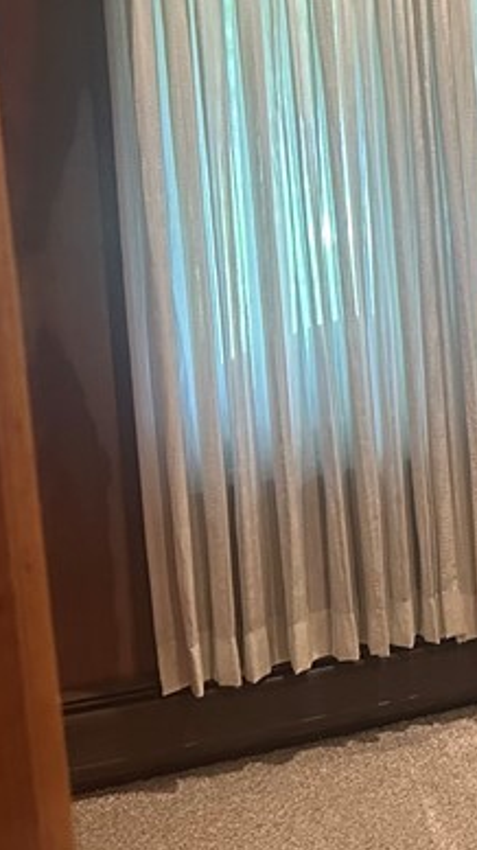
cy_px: 188
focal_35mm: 69
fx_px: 1553
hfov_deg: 13.7
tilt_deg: -3.8
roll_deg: +2.1
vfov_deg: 30.0
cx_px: 1061
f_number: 1.78
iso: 500
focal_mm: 6.86
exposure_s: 1/60
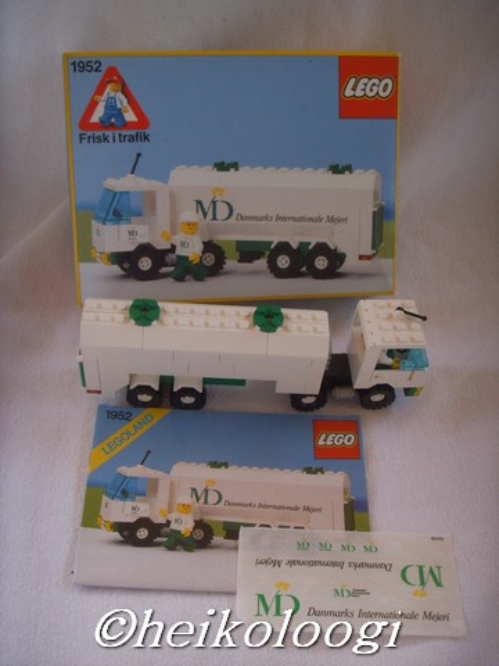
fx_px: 750
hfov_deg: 36.8
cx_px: 250
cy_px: 333
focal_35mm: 39
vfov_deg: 47.9
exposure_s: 1/60
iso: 100
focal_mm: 6.6
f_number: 3.5
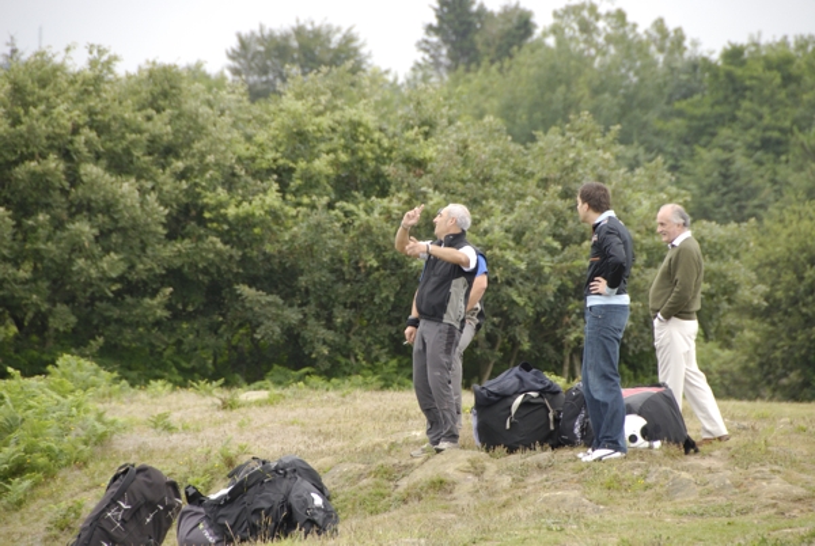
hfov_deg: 6.9
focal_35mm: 300
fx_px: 6802
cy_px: 273
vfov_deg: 4.6
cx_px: 408
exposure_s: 1/200
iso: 400
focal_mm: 200
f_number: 7.1
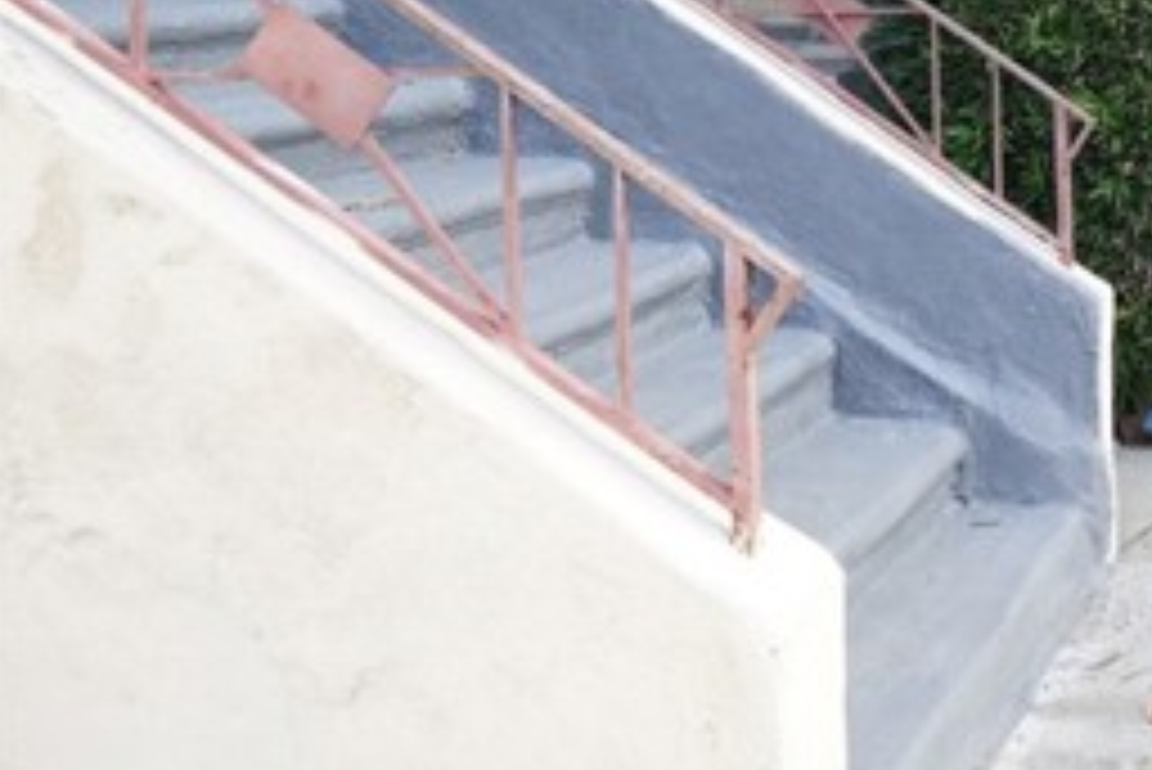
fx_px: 1281
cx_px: 1431
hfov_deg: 35.9
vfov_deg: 31.0
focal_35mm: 40
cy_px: 2
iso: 100
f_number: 4.5
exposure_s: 1/60
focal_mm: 16
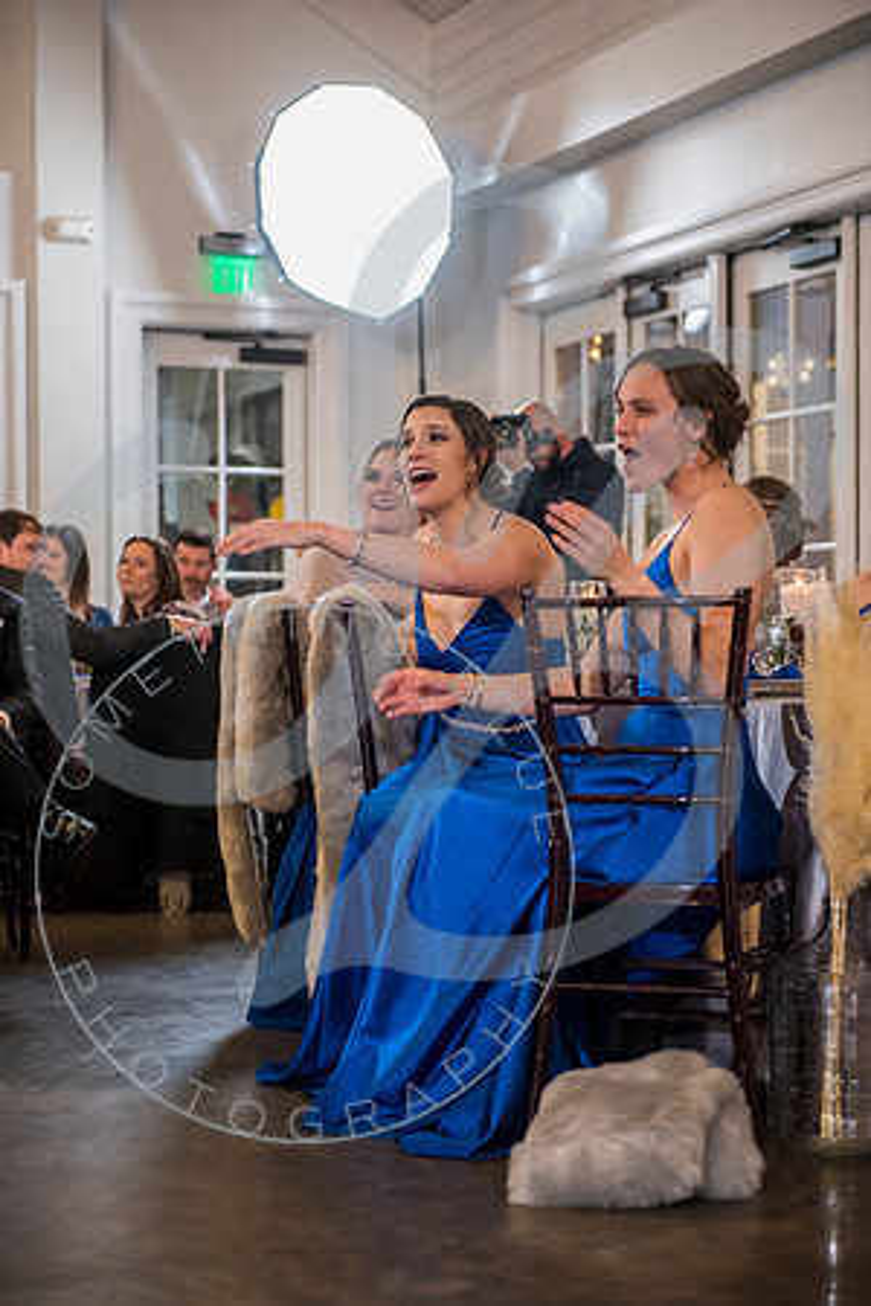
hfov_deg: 19.5
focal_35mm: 70
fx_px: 2540
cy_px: 653
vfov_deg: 28.8
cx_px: 436
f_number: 2.8
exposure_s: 1/125
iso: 1600
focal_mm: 70
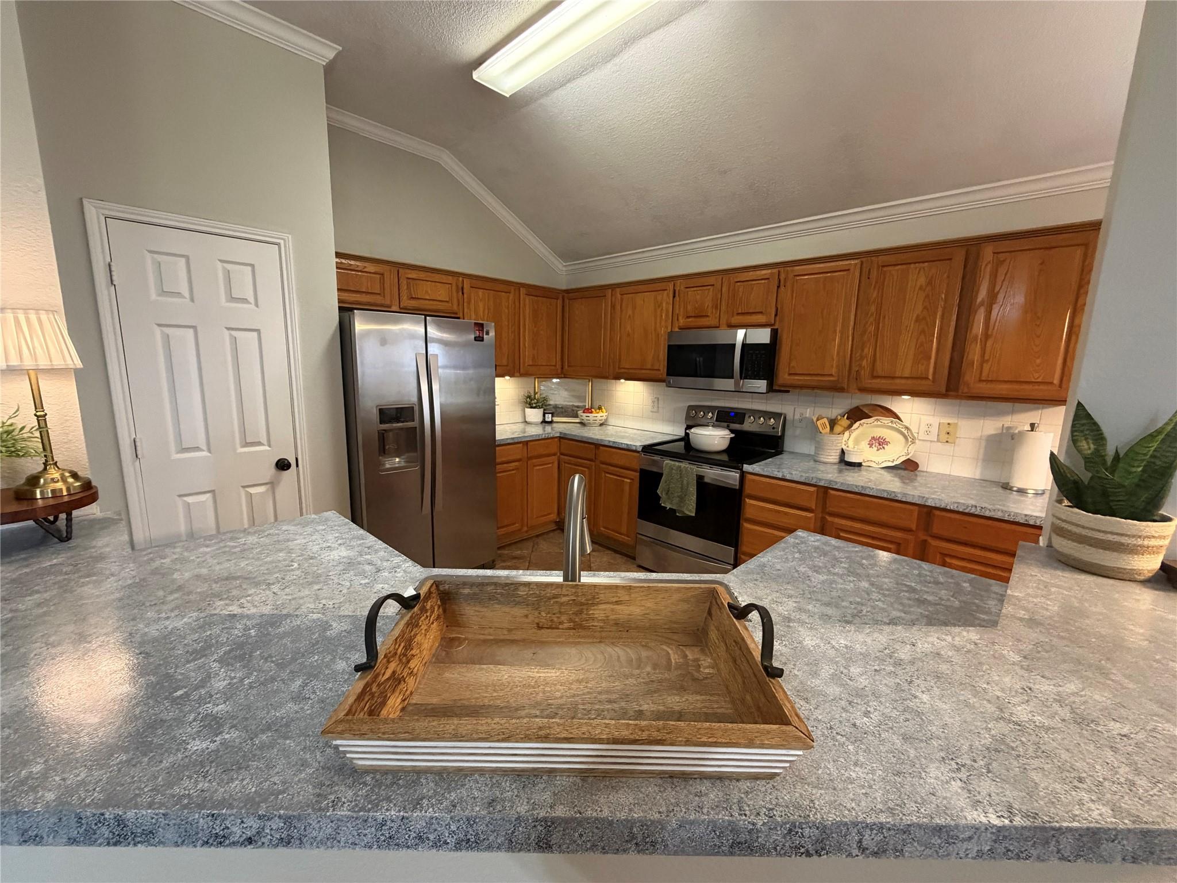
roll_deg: -0.6
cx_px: 588
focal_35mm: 14
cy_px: 442
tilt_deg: -10.7
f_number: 2.2
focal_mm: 2.22
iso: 500
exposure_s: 1/60
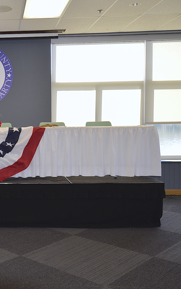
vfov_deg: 42.6
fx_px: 371
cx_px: -21
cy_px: 142
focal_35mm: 47
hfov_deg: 25.3
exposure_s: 1/125
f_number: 4
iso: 360
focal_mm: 20
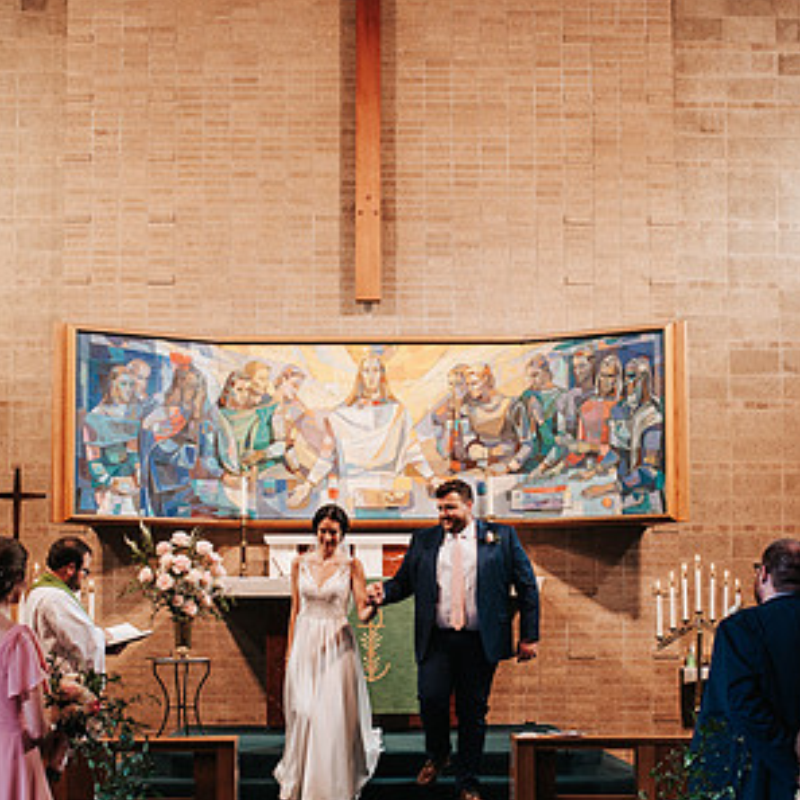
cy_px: 525
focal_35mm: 68
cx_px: 383
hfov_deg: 25.4
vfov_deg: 25.2
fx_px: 1778
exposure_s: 1/125
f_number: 3.2
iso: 720
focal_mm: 35
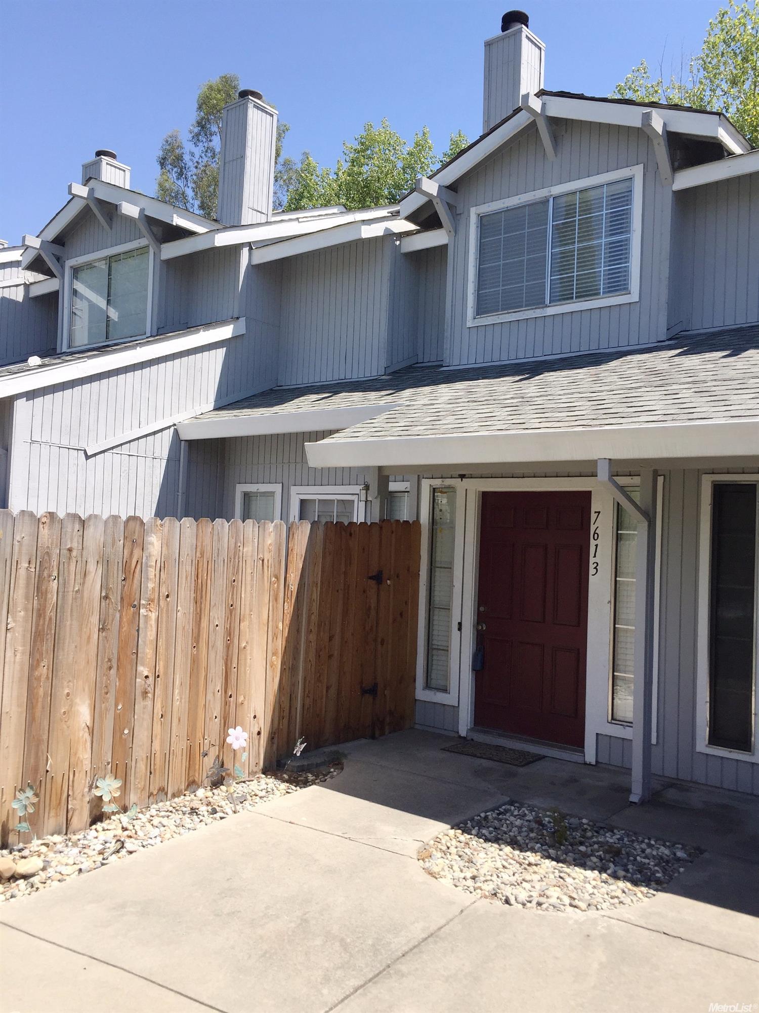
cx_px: 380
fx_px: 848
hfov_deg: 48.2
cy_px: 506
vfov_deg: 61.7
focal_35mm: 29
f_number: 2.2
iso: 32
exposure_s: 1/1412
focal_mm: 4.15
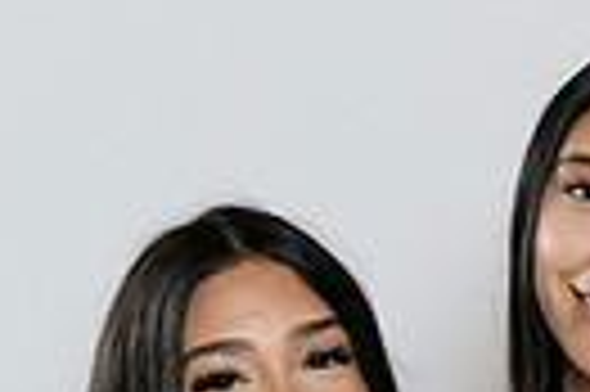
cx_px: 477
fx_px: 3208
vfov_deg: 6.6
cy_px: 928
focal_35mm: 196
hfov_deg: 10.5
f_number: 4
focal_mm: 57
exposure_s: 1/80
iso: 100
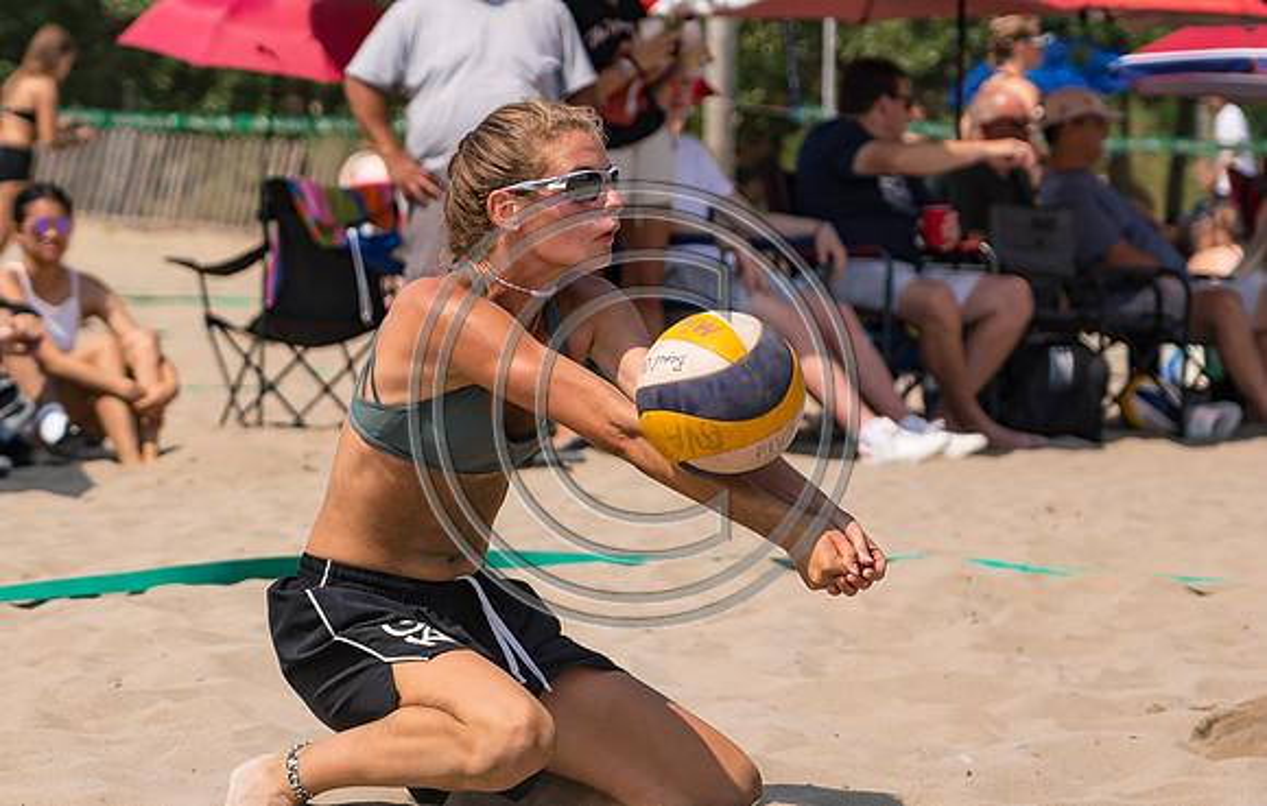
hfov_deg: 11.7
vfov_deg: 7.5
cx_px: 577
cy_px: 223
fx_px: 6175
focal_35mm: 178
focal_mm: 85
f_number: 4
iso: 200
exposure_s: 1/2500
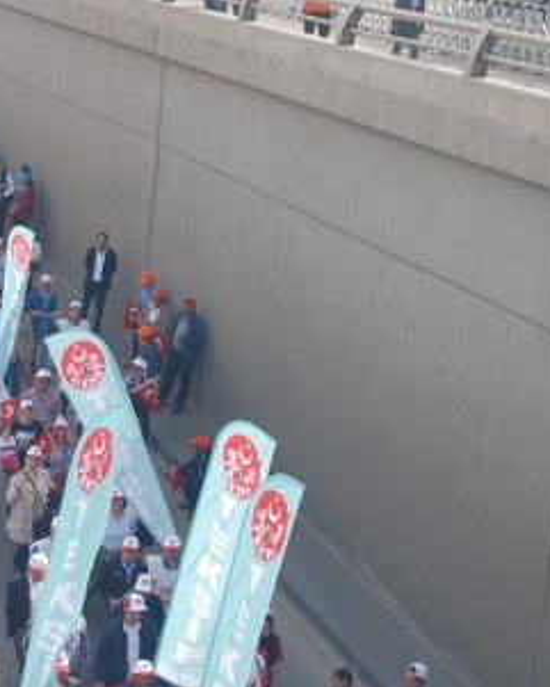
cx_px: 14
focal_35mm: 75
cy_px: 354
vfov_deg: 25.4
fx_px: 1525
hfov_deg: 19.9
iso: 100
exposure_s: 1/200
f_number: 7.1
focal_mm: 20
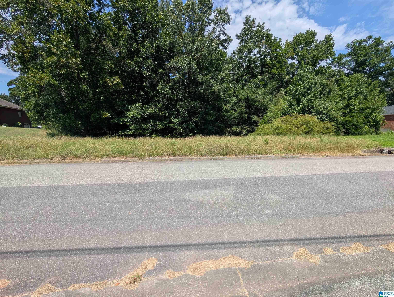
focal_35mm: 12
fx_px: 137
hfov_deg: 110.5
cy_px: 148
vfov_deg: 94.6
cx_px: 197
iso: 53
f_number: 1.7
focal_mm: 2.02
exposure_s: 1/3077
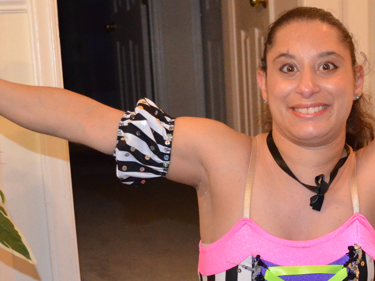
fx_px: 942
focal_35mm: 87
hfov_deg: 22.0
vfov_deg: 16.4
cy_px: 324
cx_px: 336
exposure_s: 1/60
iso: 3200
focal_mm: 20
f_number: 3.8
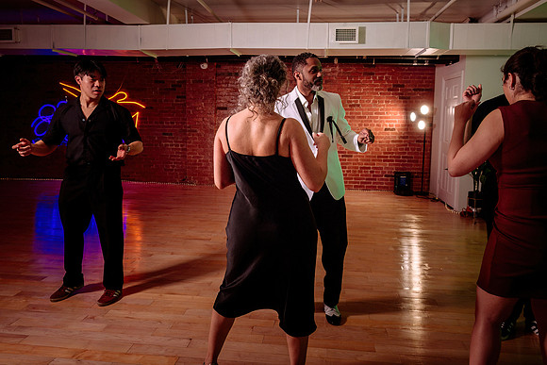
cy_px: 156
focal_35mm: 28
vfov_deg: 46.6
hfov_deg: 65.9
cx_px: 278
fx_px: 422
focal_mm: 24
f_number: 4
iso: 500
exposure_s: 1/200
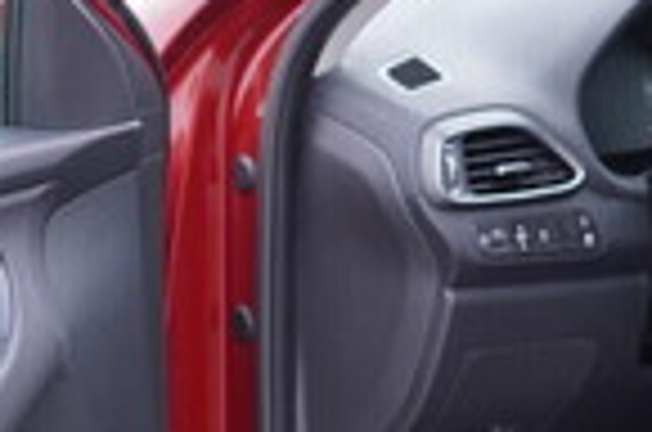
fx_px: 2476
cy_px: 403
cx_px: 346
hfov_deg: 15.0
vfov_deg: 9.9
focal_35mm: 137
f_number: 2.8
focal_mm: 24
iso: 200
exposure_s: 1/40
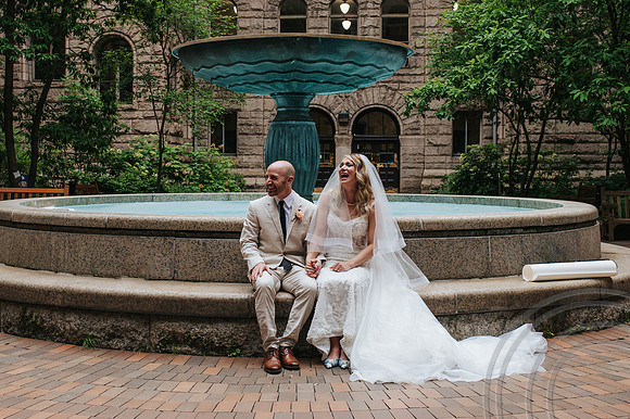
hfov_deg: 38.1
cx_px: 279
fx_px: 911
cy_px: 207
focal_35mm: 52
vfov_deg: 25.9
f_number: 4
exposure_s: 1/400
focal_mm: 35
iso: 500
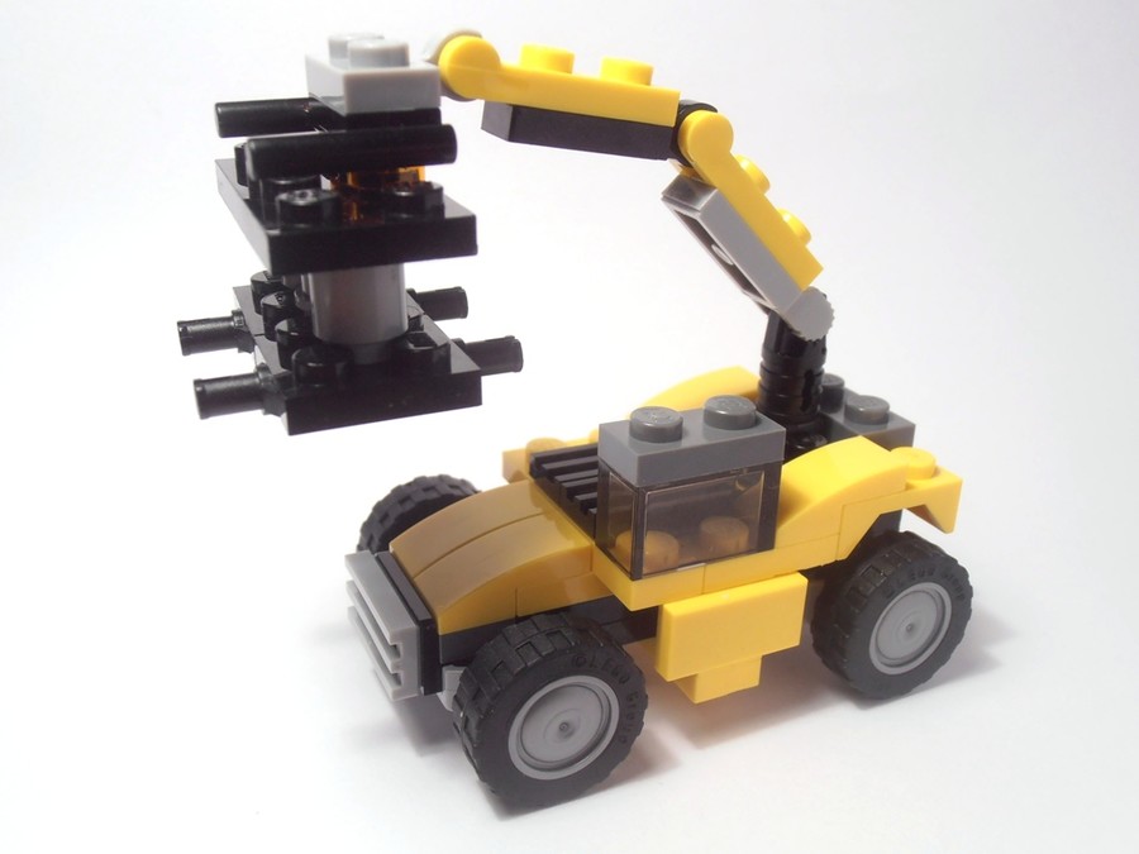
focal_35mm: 37
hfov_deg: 50.1
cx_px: 570
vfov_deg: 38.7
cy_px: 427
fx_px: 1217
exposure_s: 1/40
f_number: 3.9
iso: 80
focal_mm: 6.61
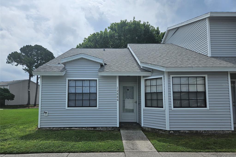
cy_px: 85
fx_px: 157
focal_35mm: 24
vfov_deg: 53.0
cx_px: 118
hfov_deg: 73.8
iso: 25
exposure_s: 1/3882
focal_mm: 5.4
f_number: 1.8
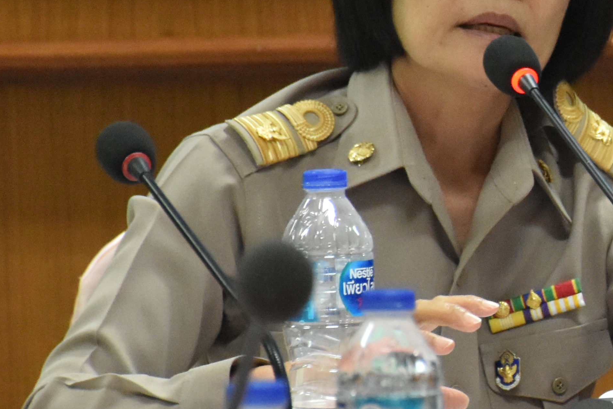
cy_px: 118
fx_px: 9057
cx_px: 895
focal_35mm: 532
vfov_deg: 2.6
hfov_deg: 3.9
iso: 3200
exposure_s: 1/160
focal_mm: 112
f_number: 5.6
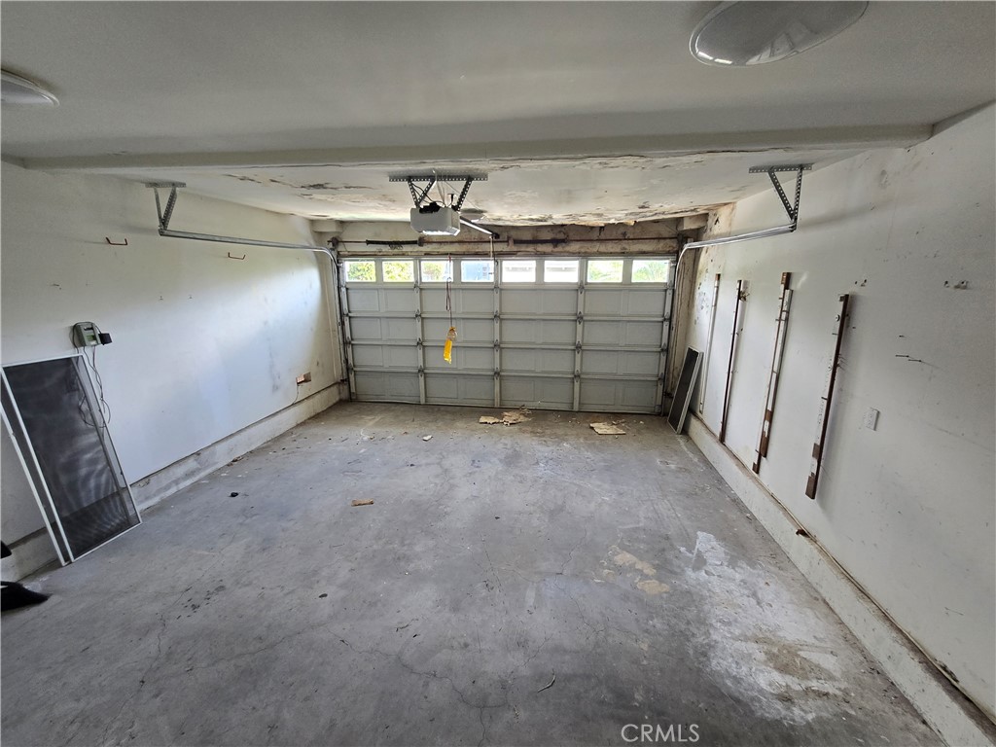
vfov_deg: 89.9
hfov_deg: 106.2
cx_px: 498
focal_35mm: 13
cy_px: 374
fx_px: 374
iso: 160
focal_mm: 2.2
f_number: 2.2
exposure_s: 1/60
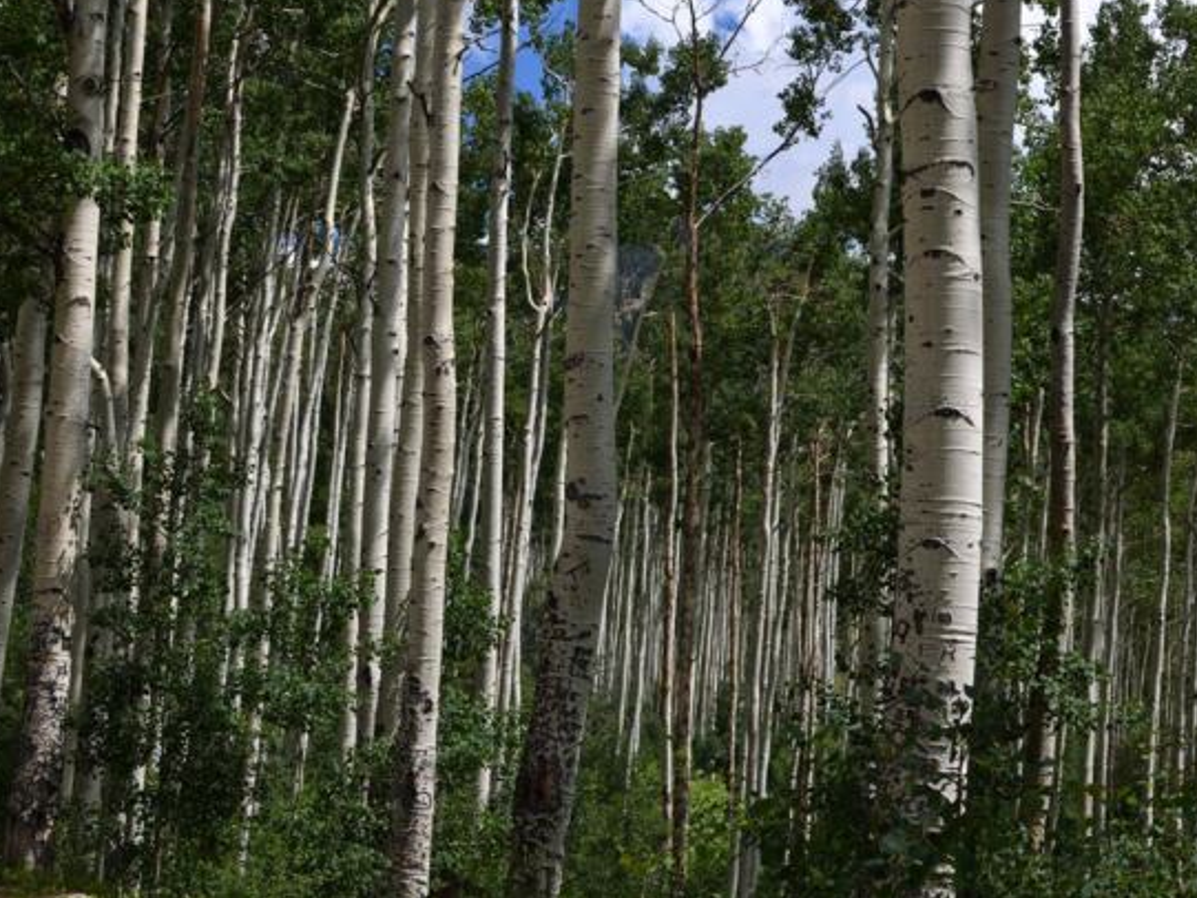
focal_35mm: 60
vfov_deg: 24.6
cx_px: 622
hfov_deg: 32.4
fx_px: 2060
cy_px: 437
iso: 100
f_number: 9
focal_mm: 35
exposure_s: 1/250
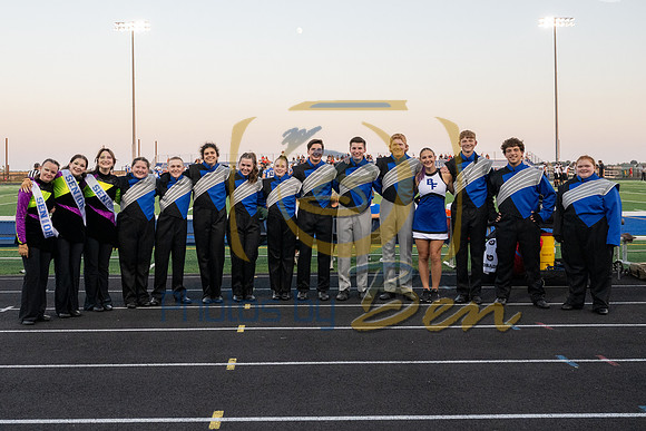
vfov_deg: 37.1
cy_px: 161
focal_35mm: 36
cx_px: 278
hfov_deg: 53.6
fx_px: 638
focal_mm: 26
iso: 2500
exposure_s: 1/1000
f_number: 5
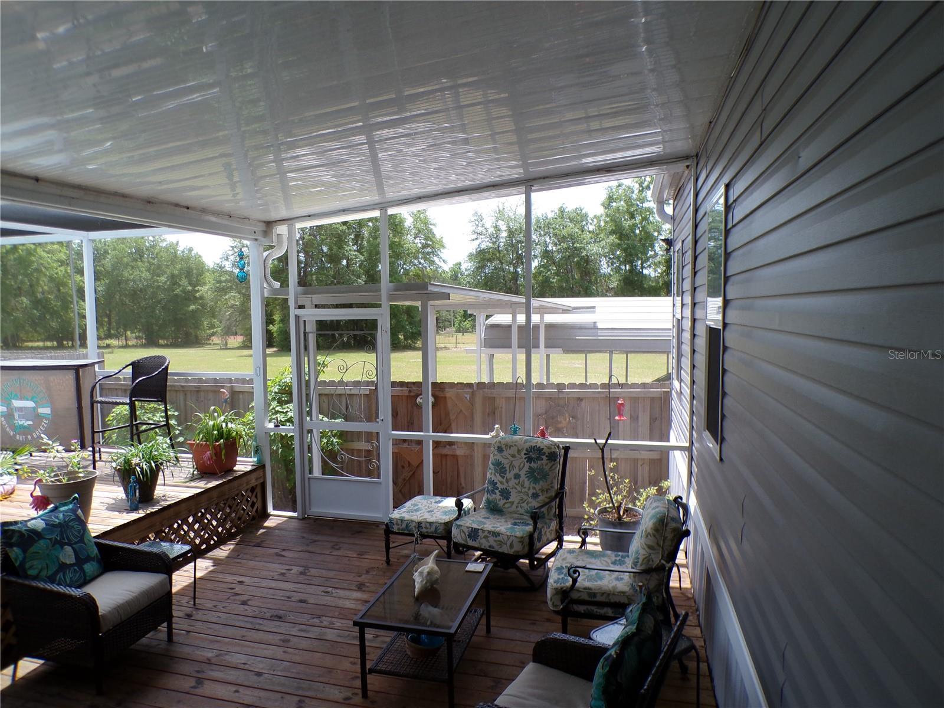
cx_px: 472
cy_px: 354
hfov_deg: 71.6
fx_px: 654
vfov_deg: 56.8
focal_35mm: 24
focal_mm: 4.3
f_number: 3
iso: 100
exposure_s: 1/340
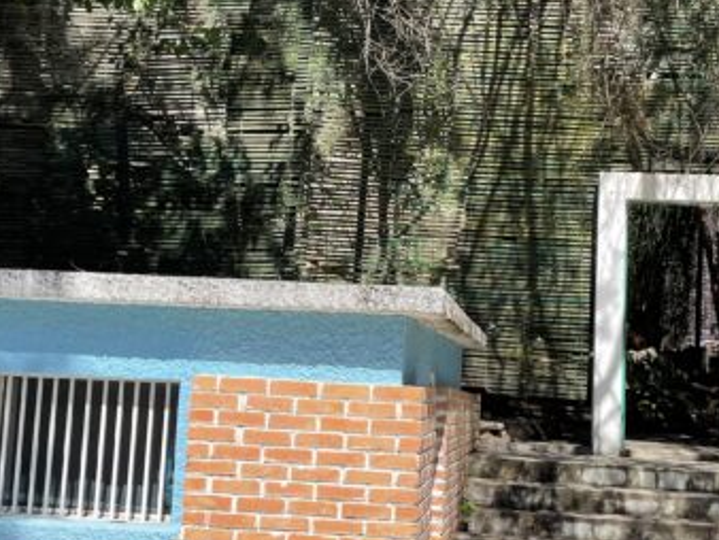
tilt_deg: +7.5
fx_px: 1226
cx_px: 366
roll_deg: -2.1
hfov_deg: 32.7
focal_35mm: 59
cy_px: 230
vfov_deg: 24.8
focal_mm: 4.2
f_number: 1.6
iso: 32
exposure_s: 1/1531
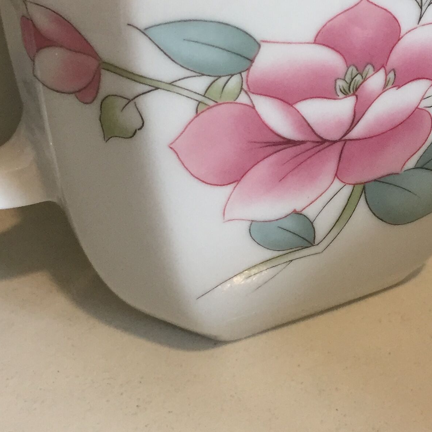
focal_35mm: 71
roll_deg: +3.1
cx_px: 336
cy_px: 111
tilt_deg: -35.4
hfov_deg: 24.0
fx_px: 1002
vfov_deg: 24.1
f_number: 2.2
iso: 64
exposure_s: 1/33
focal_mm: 4.15
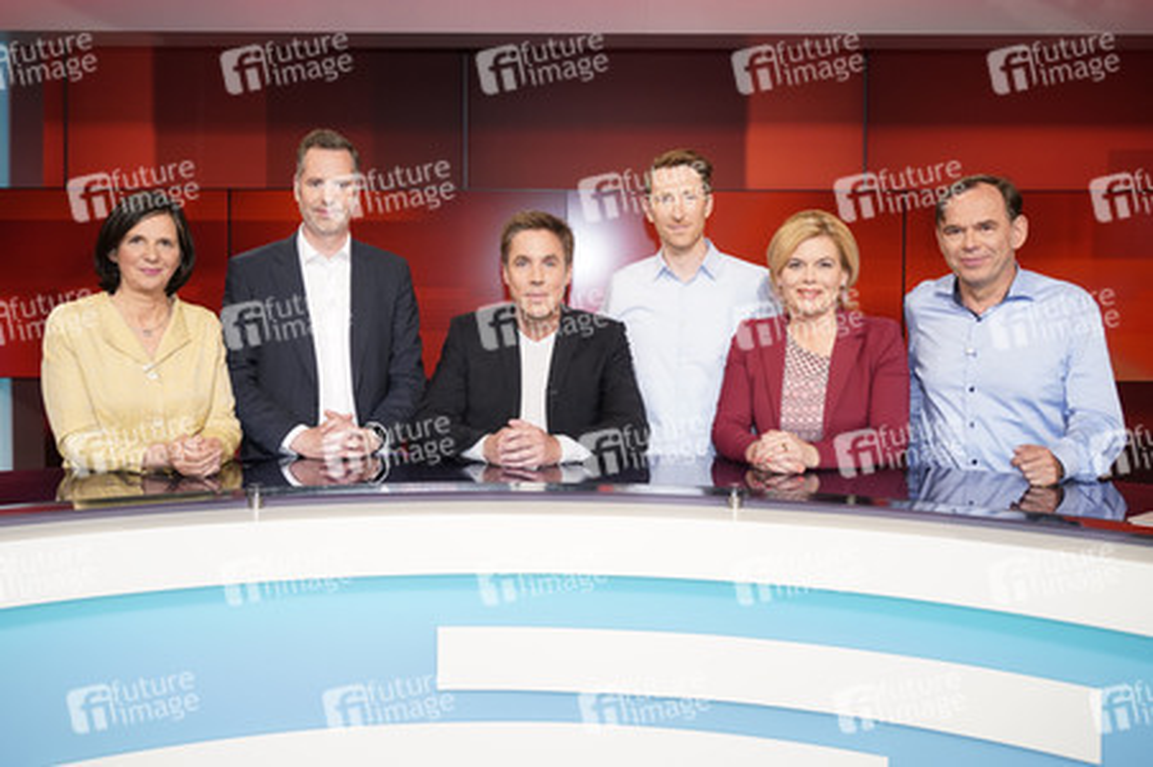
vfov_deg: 42.3
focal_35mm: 31
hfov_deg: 60.3
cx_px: 576
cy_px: 384
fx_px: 992
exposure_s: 1/160
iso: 2000
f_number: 5
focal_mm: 31
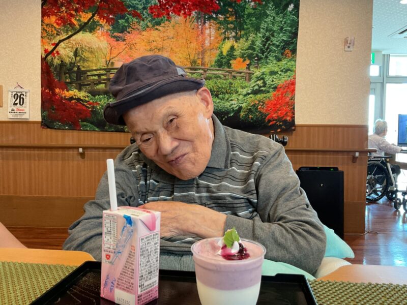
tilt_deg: -3.7
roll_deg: +0.8
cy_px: 152
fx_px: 341
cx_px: 204
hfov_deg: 61.7
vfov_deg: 48.2
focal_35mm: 29
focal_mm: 3
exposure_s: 1/60
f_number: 1.8
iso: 160
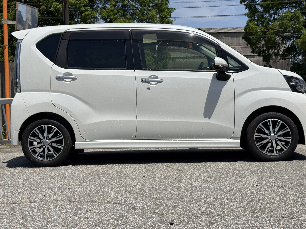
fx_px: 530
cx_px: 152
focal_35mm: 60
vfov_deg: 24.4
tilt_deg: +0.1
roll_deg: +0.9
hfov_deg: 32.2
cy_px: 101
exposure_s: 1/9901
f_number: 1.78
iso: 80
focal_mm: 6.76
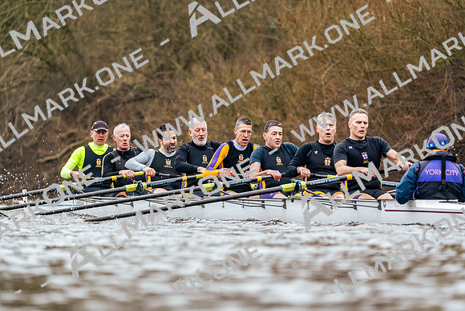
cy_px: 156
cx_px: 232
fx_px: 5930
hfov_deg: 4.5
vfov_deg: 3.0
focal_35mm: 459
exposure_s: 1/2000
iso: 2000
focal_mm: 459
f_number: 6.3
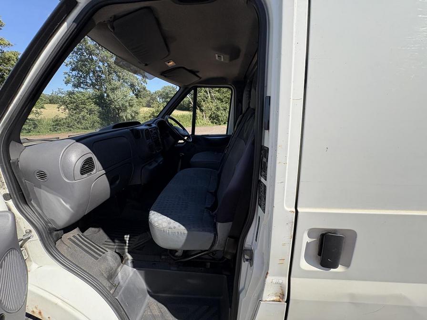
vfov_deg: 85.7
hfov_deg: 102.1
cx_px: 214
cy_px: 160
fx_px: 173
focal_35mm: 14
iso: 64
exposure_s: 1/1420
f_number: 2.2
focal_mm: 2.22
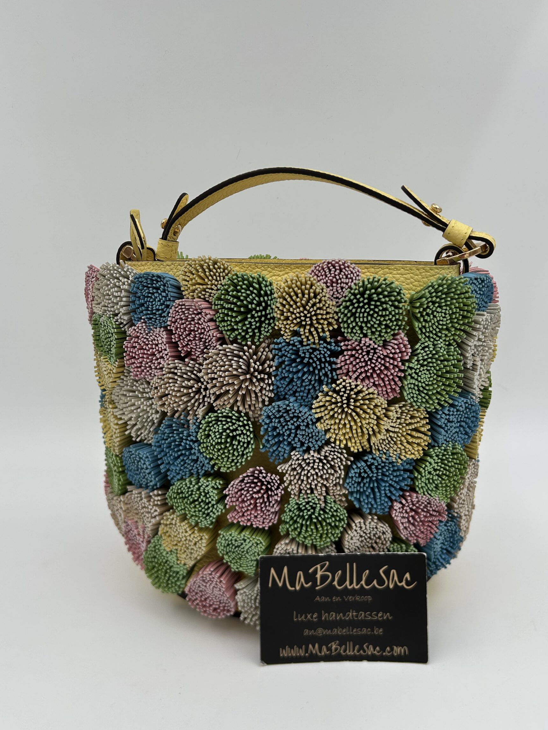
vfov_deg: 61.7
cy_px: 367
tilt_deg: -13.3
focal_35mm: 29
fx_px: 612
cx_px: 278
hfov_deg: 48.2
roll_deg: +1.0
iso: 50
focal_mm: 5.7
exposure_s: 1/924
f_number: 1.5
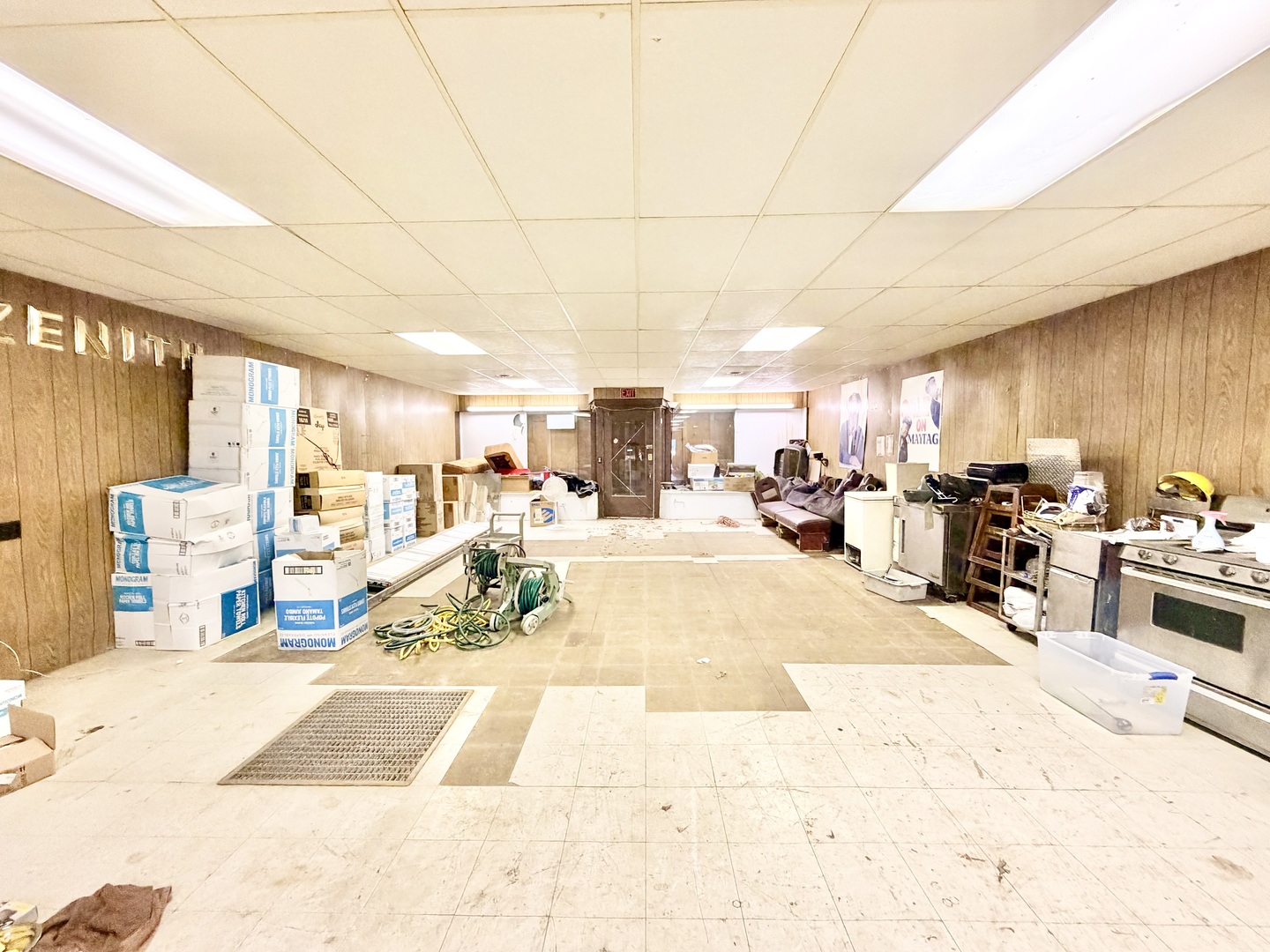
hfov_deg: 102.1
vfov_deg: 85.7
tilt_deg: -4.2
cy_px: 476
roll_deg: +0.4
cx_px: 635
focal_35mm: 14
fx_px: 514
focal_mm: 2.22
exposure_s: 1/60
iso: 400
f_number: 2.2
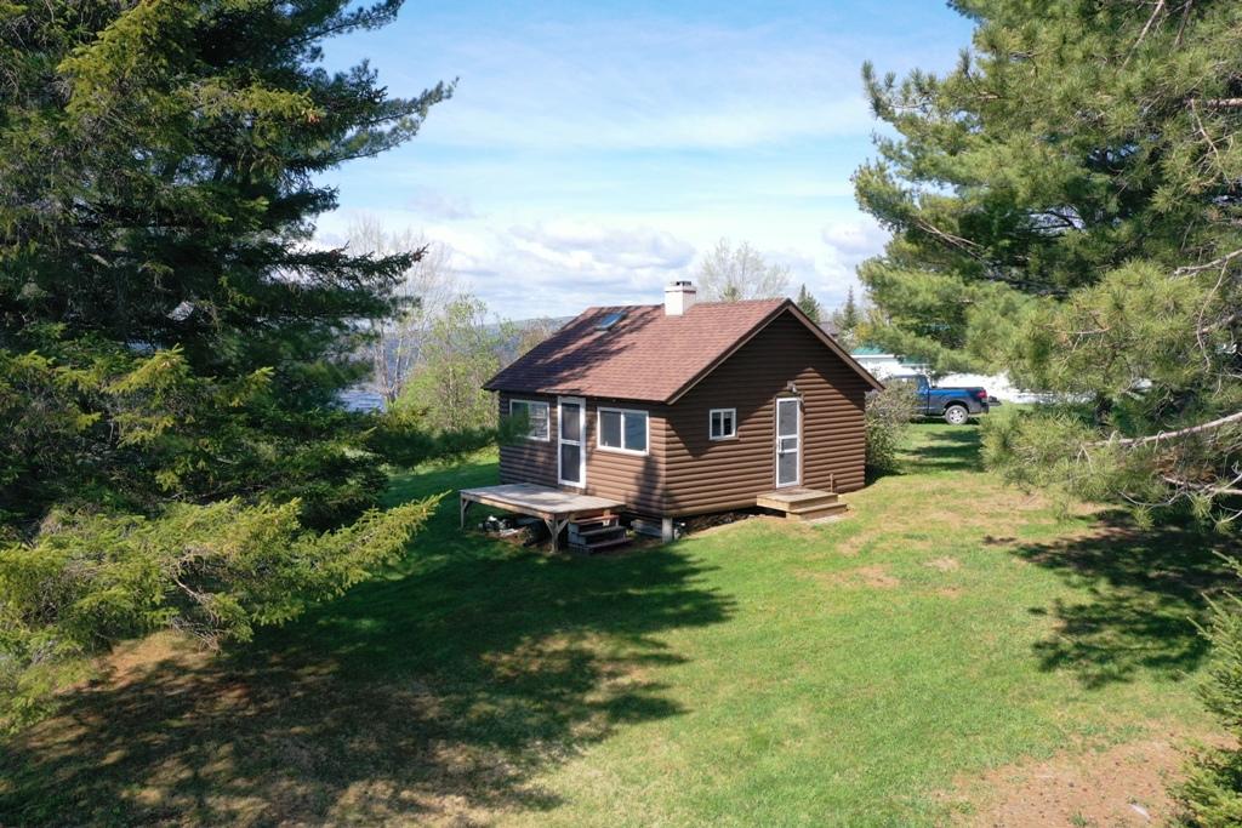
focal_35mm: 28
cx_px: 621
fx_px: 966
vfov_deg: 46.4
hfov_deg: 65.5
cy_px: 414
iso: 400
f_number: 6.3
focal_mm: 10.26
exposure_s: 1/800
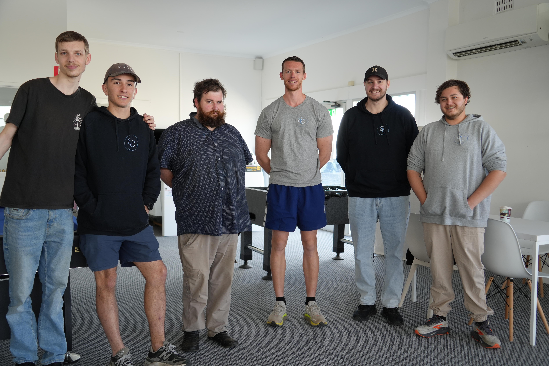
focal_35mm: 34
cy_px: 183
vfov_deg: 38.9
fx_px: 518
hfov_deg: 55.8
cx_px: 274
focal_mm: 34
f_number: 4
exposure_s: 1/160
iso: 500
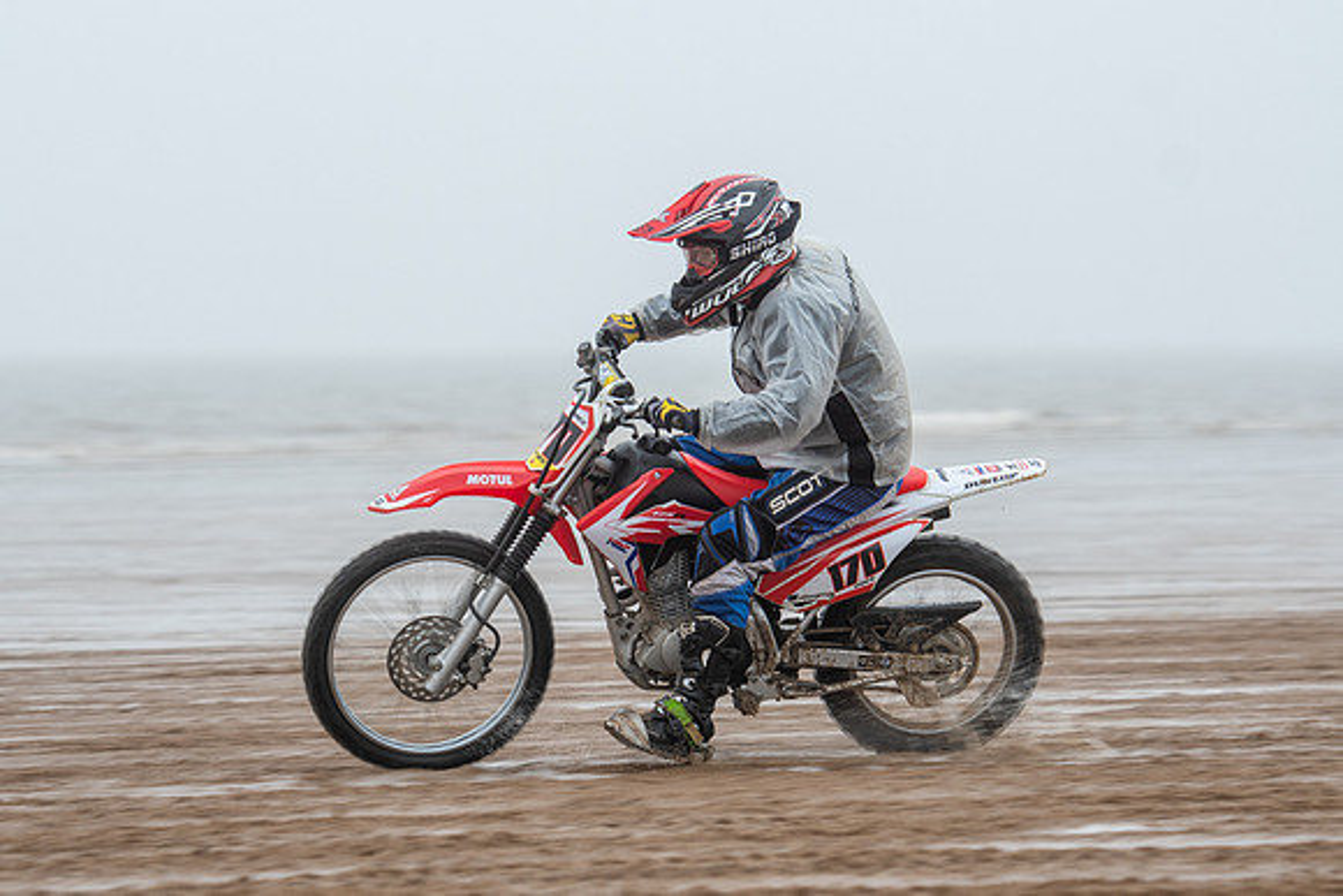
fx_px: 7031
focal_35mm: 188
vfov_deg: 7.3
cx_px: 629
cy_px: 448
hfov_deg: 10.9
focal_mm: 116
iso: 200
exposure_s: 1/320
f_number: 4
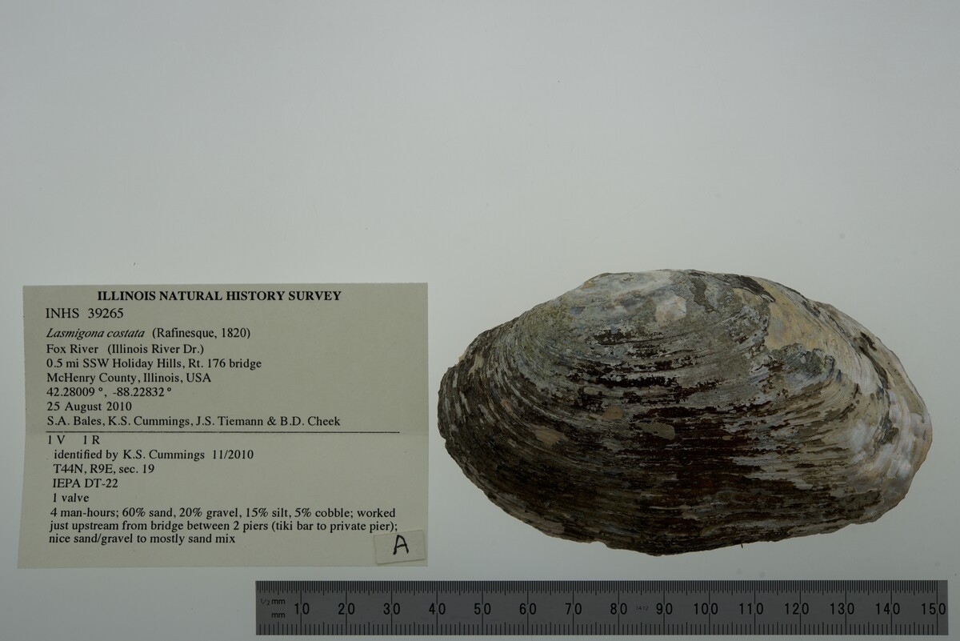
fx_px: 1600
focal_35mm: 60
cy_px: 320
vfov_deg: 22.6
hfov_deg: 33.4
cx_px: 480
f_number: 10
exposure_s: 1/160
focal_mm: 60
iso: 100
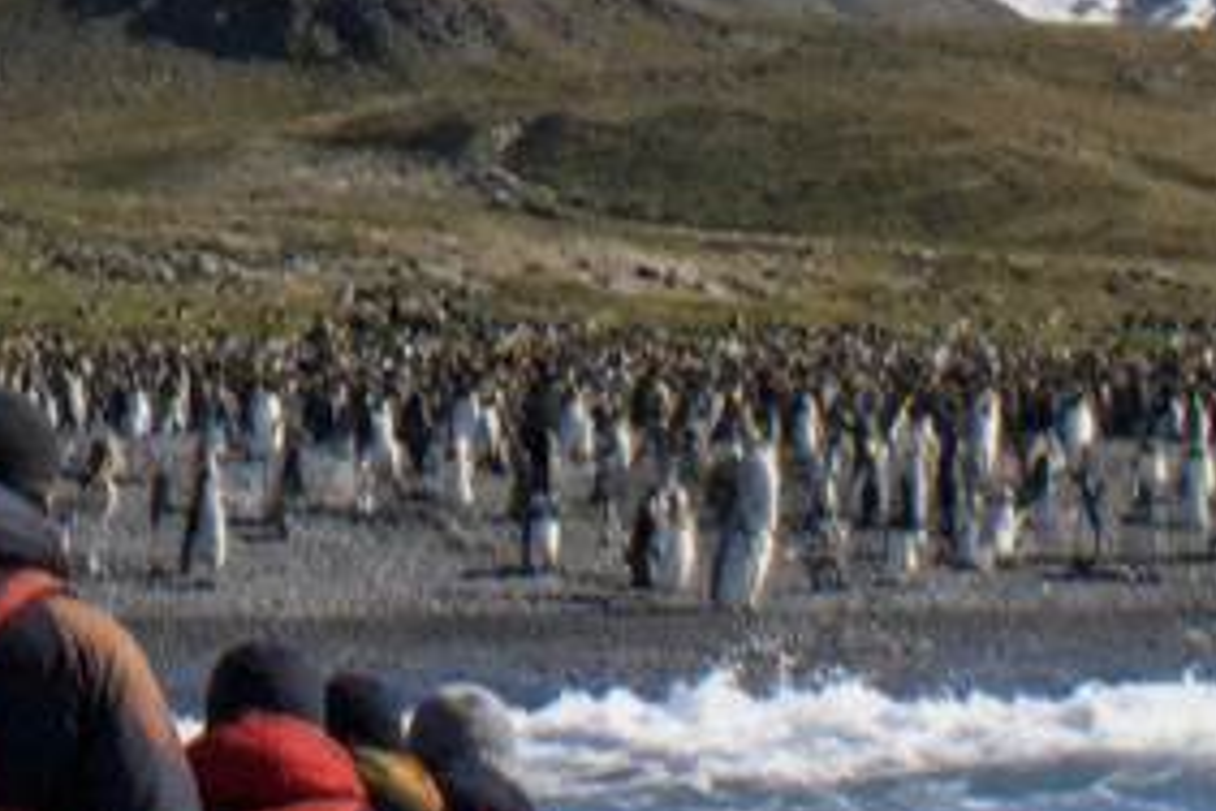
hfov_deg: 8.3
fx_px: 8376
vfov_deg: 5.5
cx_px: 1061
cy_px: 518
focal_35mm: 248
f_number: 11
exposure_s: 1/100
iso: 200
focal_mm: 70
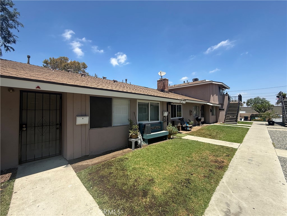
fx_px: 116
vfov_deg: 85.7
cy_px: 108
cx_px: 144
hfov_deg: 102.1
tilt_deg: +1.6
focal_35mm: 14
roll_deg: +0.3
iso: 50
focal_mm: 2.22
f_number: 2.2
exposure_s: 1/1497
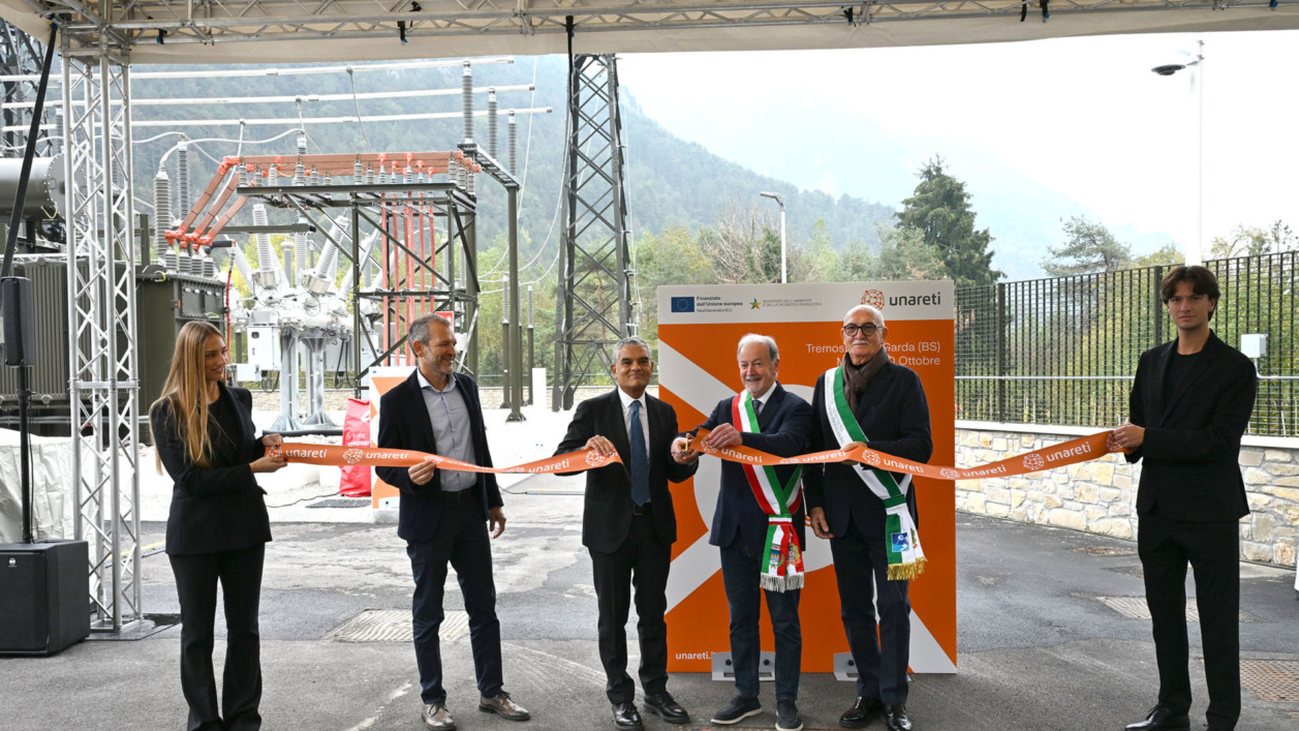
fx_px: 1102
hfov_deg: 61.0
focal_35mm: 32
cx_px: 640
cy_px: 412
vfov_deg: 36.6
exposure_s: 1/125
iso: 500
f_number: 8
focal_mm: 30
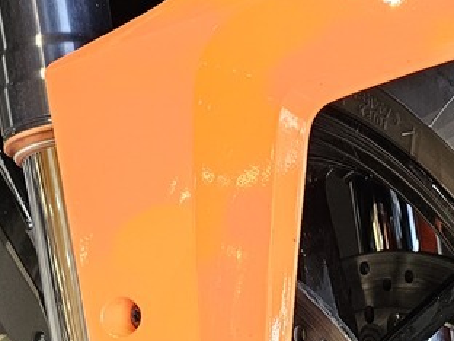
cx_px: 314
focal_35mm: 106
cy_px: 542
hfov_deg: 18.5
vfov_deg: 13.1
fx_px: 1390
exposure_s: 1/100
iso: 200
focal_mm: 6.3
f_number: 1.7
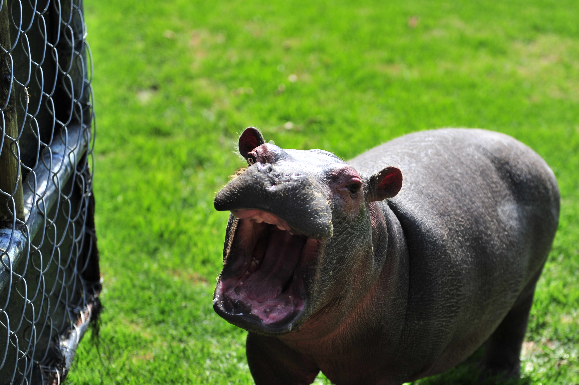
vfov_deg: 15.1
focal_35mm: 90
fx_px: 1447
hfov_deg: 22.6
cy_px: 253
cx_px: 355
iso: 200
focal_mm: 62
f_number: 2.8
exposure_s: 1/2000
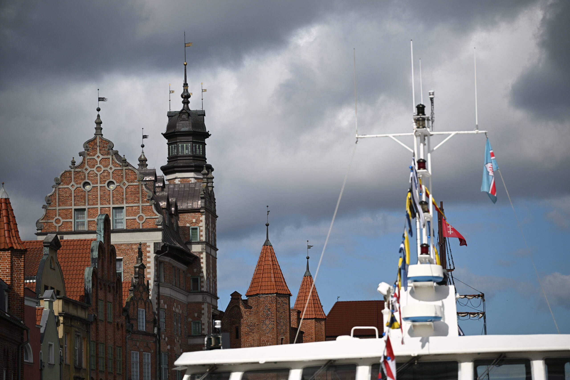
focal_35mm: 120
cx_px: 285
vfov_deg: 11.4
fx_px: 1900
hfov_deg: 17.1
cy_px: 190
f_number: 4
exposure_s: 1/8000
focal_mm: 120
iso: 400
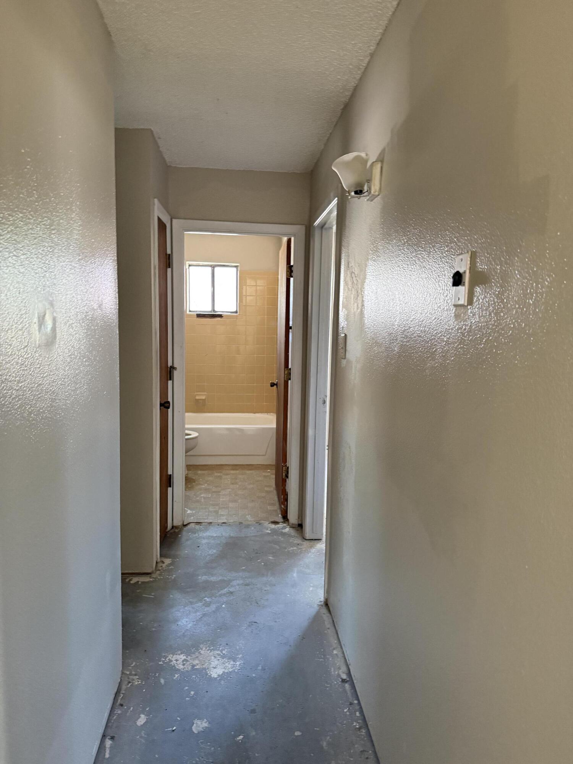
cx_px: 286
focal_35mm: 24
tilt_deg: -7.6
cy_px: 382
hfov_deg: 56.8
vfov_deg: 71.6
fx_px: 530
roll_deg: -1.9
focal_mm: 6.76
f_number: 1.78
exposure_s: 1/60
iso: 500
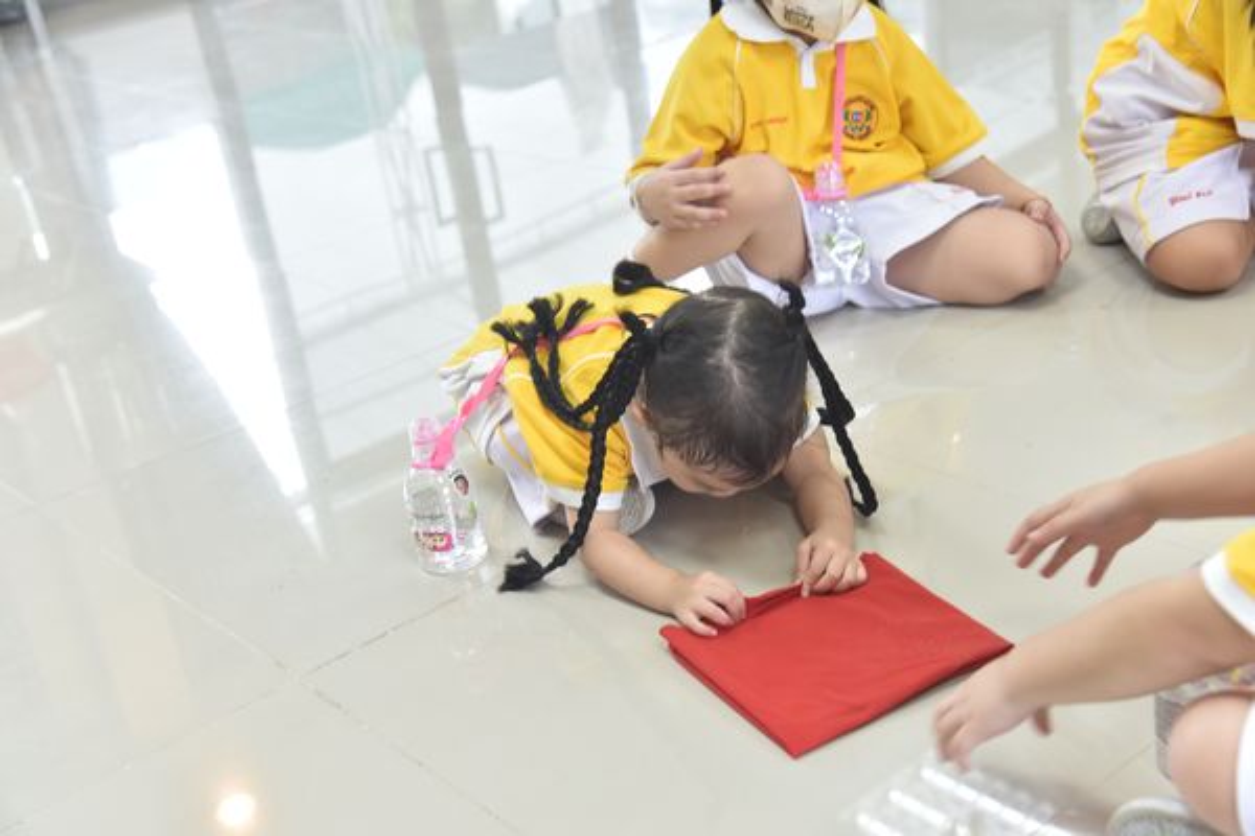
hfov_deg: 41.1
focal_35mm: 48
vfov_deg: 28.1
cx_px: 628
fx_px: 1673
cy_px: 418
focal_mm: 48
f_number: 4
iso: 1000
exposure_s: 1/80
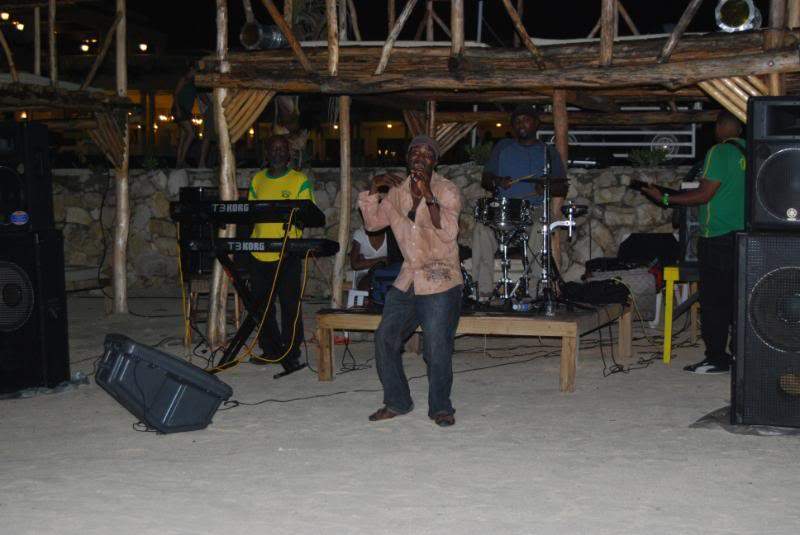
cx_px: 400
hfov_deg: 35.0
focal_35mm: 57
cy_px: 268
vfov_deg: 23.8
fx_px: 1268
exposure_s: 1/60
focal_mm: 38
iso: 800
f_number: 5
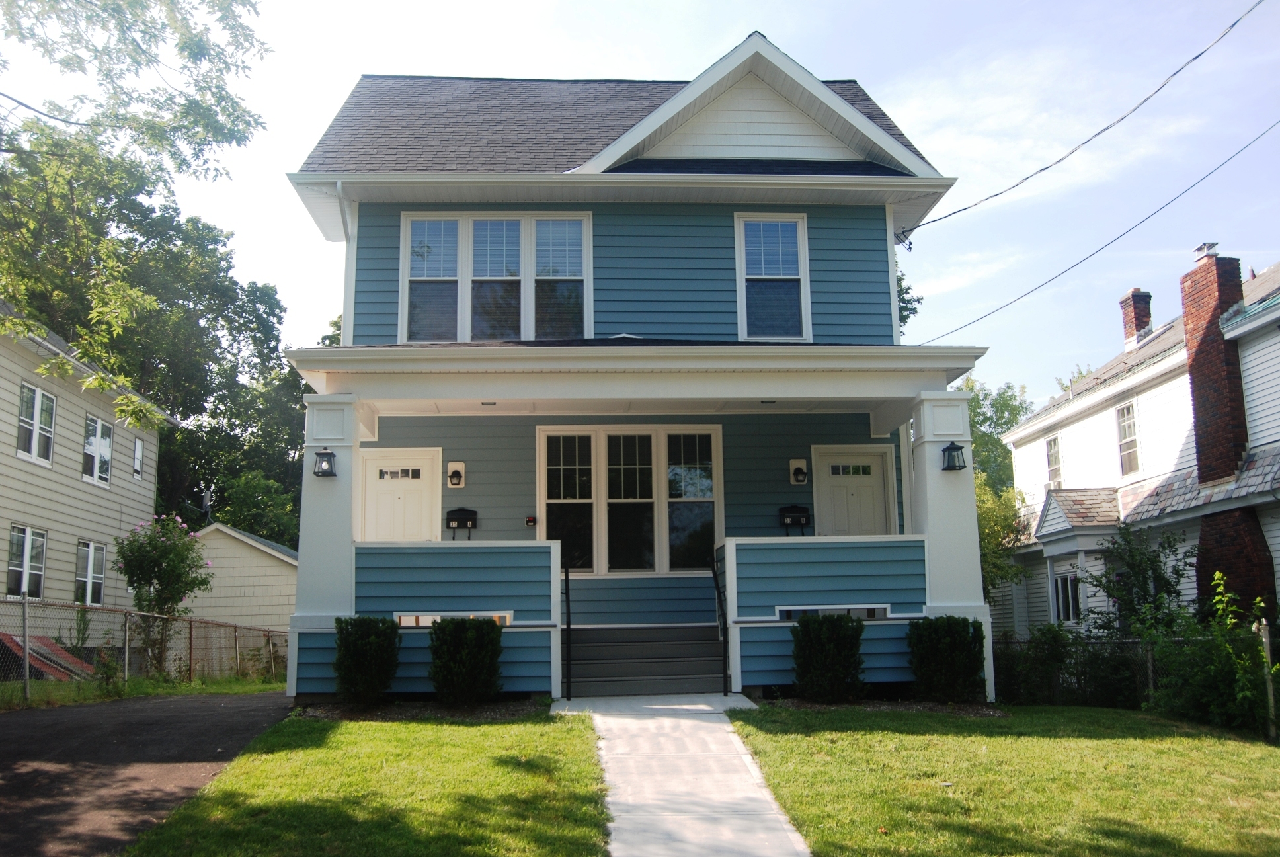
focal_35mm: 33
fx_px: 1175
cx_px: 640
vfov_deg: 40.1
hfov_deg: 57.2
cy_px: 428
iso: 100
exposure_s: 1/160
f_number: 6.3
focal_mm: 22
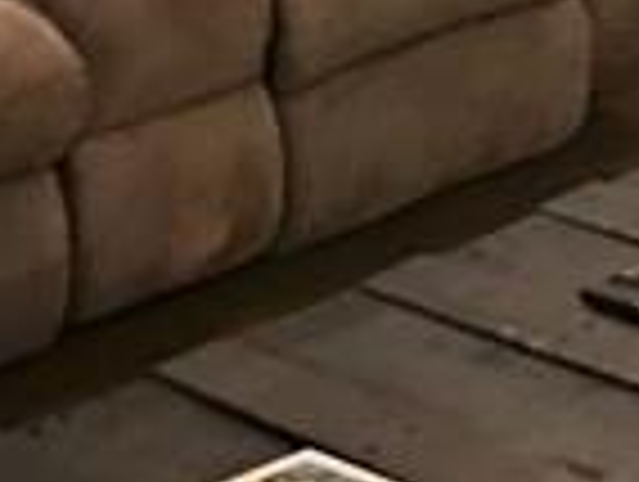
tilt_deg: -11.7
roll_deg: -1.2
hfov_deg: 9.3
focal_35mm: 209
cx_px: 819
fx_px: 3865
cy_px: -162
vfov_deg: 7.1
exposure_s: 1/4
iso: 64
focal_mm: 4.15
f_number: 2.2
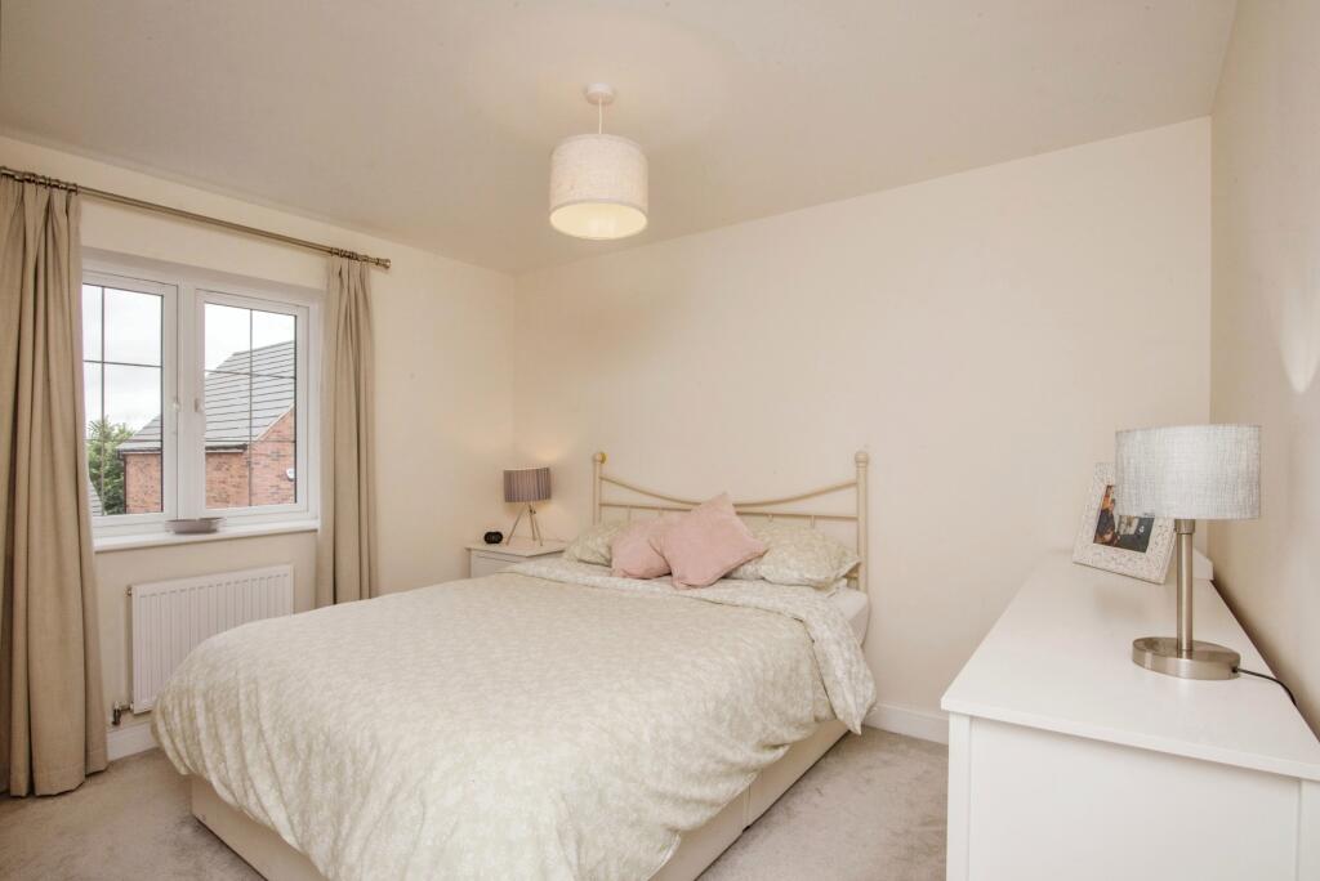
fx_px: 624
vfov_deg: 70.5
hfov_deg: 93.2
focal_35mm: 17
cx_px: 660
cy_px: 440
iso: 400
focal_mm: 17
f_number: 22
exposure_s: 1/60
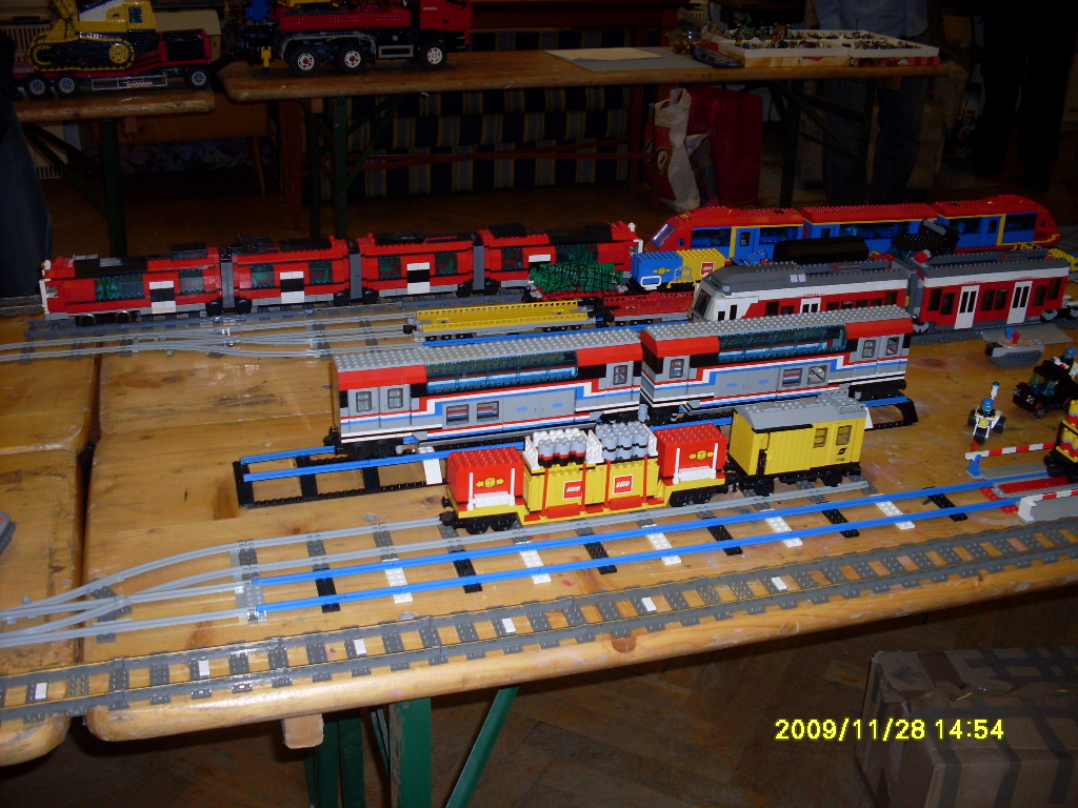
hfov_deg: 49.0
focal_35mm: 38
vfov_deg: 37.7
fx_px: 1183
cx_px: 539
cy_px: 404
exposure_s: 1/45
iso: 100
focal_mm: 6.3
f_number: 2.8
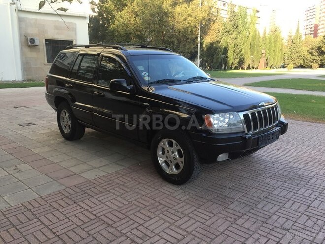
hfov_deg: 61.7
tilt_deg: -9.4
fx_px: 272
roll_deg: +1.0
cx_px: 162
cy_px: 122
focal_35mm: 29
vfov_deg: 48.2
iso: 32
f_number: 2.2
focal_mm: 4.15
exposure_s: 1/202
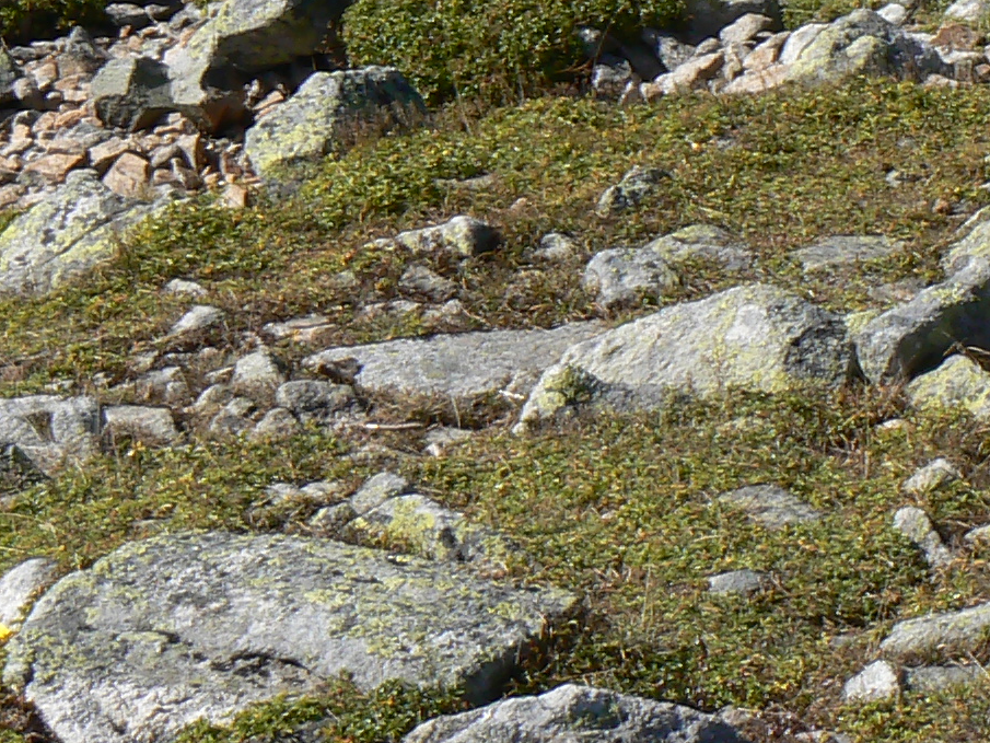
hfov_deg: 17.1
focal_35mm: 112
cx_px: 1010
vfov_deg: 12.5
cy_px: -391
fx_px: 3204
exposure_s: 1/200
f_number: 5.6
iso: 80
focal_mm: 6
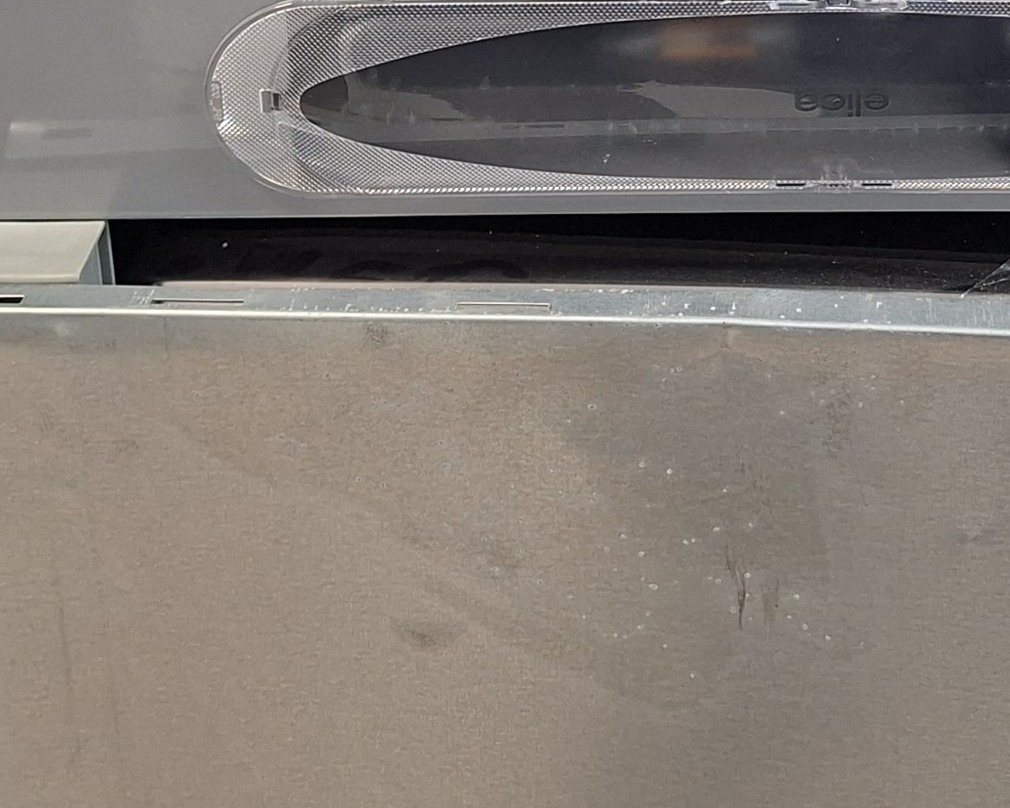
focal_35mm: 77
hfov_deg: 24.3
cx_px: 825
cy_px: -256
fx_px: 2302
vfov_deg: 18.5
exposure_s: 1/33
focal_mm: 5.54
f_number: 1.8
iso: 320
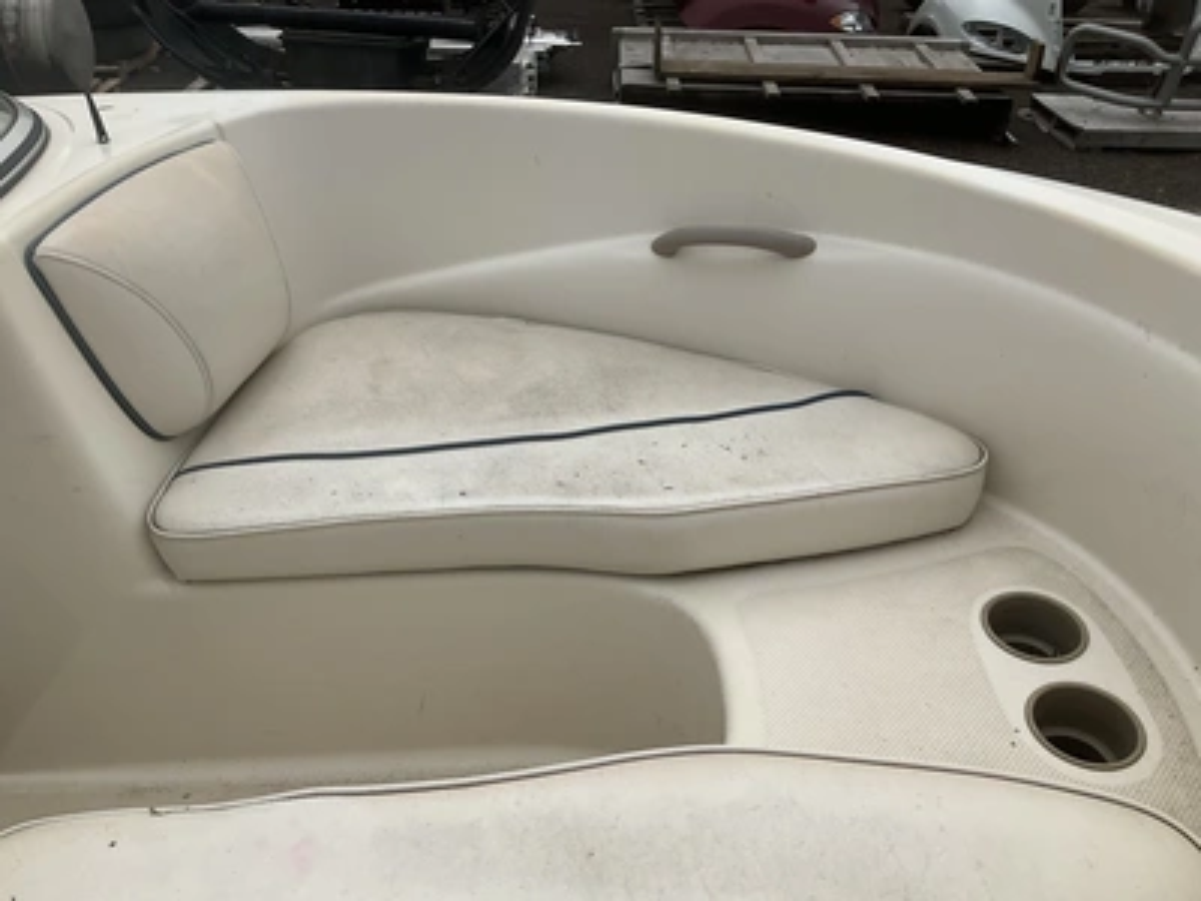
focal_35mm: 29
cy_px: 450
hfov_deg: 61.7
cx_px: 600
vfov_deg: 48.2
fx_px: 1006
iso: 25
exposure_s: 1/4405
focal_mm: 3
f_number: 1.8
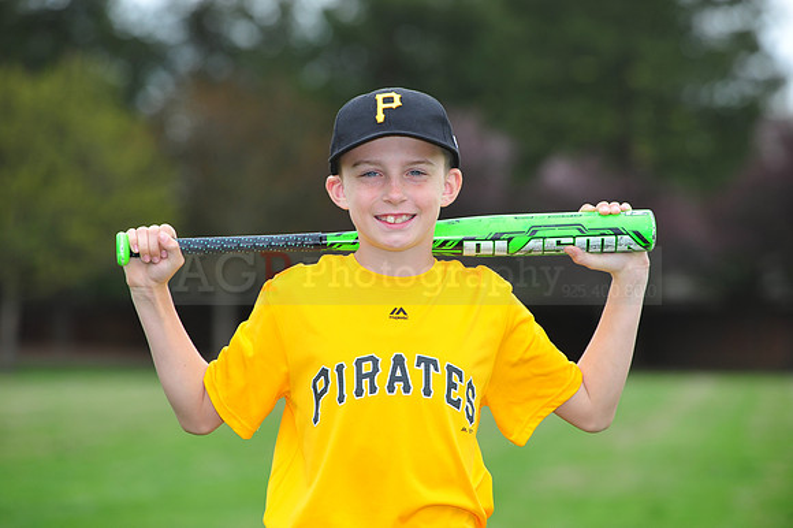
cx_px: 396
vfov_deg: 7.4
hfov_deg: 11.1
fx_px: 4073
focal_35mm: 185
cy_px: 264
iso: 400
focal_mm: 185
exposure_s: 1/400
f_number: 5.6
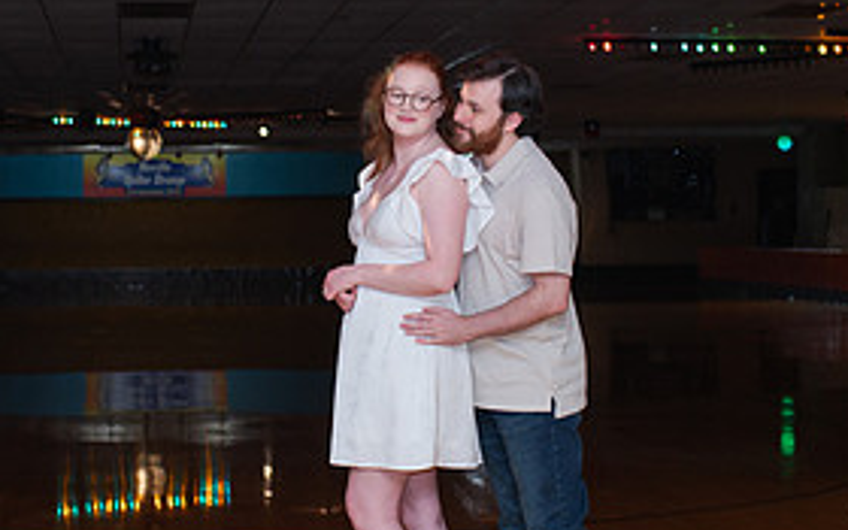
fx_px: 2149
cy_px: 197
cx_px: 323
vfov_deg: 14.0
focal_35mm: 93
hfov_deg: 22.3
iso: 1000
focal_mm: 35
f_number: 3.2
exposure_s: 1/200
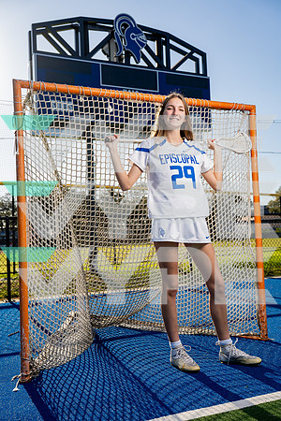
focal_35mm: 38
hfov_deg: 35.1
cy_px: 210
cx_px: 140
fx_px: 445
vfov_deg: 50.7
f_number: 4
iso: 100
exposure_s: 1/640
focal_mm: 38
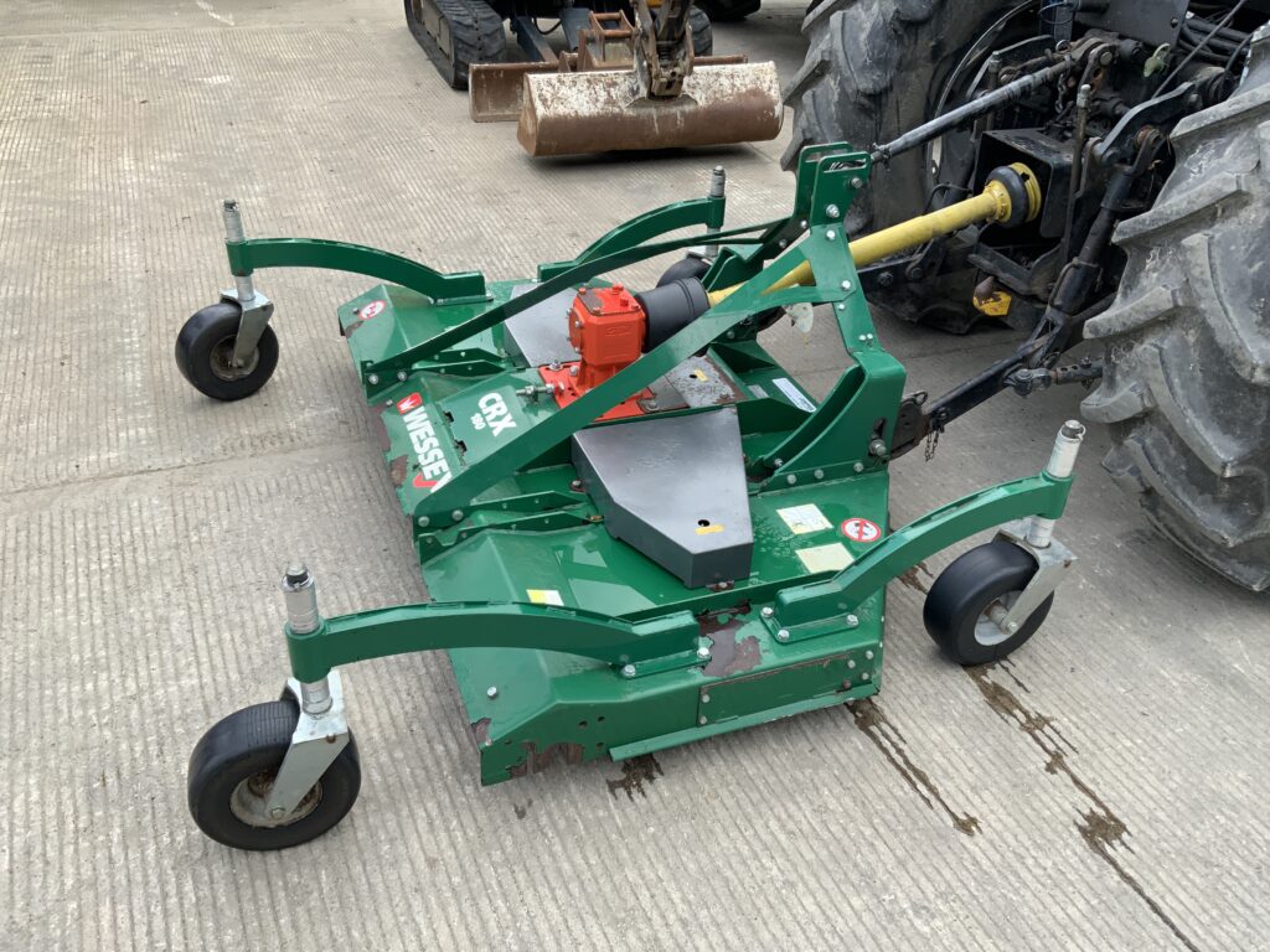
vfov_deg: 48.2
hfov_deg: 61.7
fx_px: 1064
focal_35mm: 29
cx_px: 635
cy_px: 476
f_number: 1.8
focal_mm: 3
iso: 16
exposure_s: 1/210
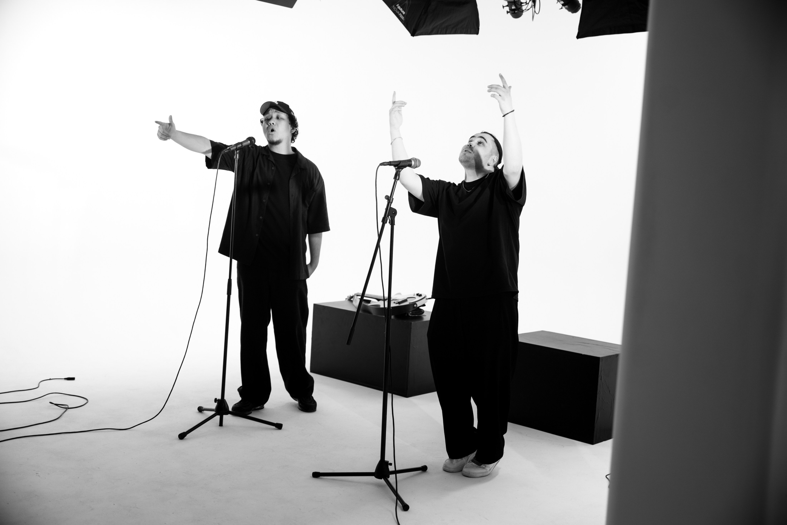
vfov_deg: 31.1
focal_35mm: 43
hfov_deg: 45.2
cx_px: 394
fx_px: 944
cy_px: 262
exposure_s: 1/160
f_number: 2.8
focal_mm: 43.2
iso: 160
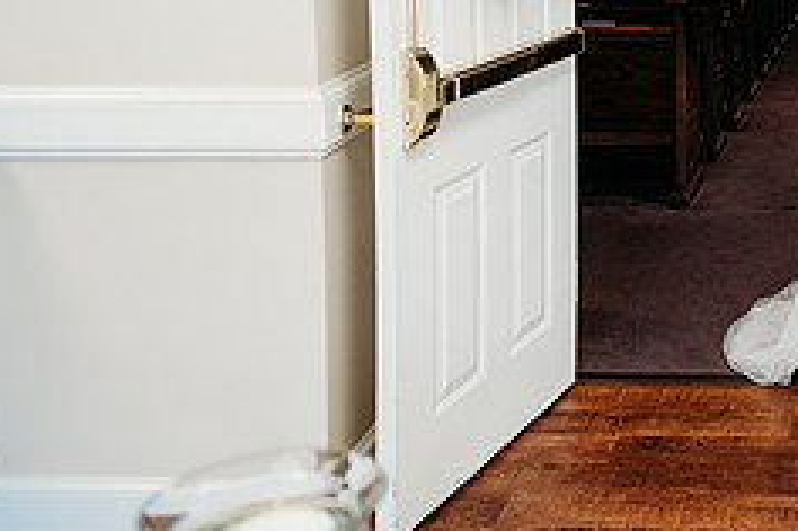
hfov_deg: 30.0
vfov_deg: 21.8
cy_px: -49
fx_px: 1307
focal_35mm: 59
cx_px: 906
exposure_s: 1/160
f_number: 2.5
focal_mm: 24
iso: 400
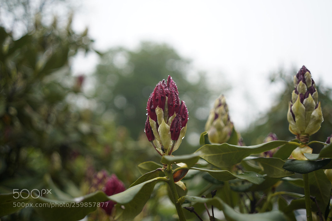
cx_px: 166
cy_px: 110
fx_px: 323
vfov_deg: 37.8
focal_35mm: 35
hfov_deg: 54.4
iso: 100
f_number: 2.8
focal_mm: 35
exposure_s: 1/800
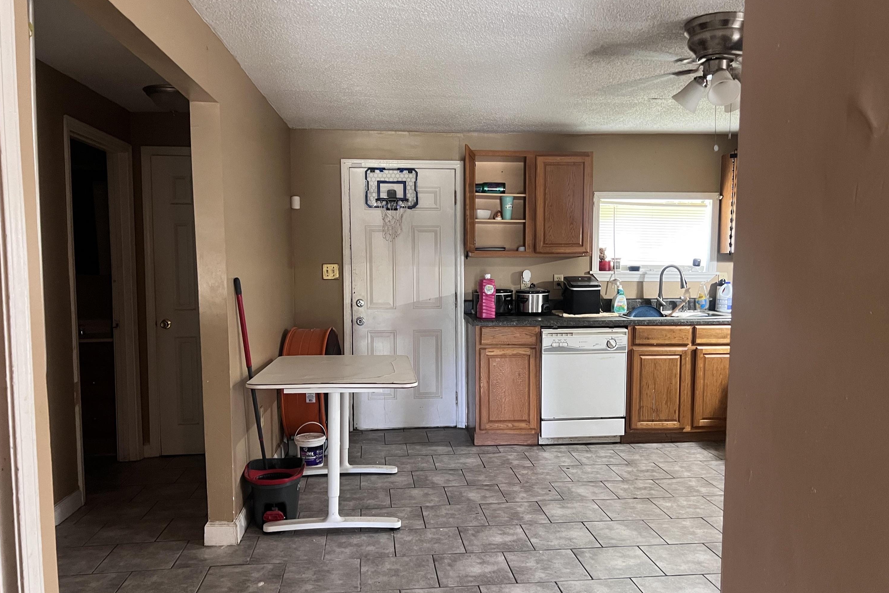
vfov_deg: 46.4
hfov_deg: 65.5
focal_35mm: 28
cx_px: 453
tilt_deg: -6.0
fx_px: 691
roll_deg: -0.3
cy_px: 319
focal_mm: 5.7
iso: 500
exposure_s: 1/60
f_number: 1.5
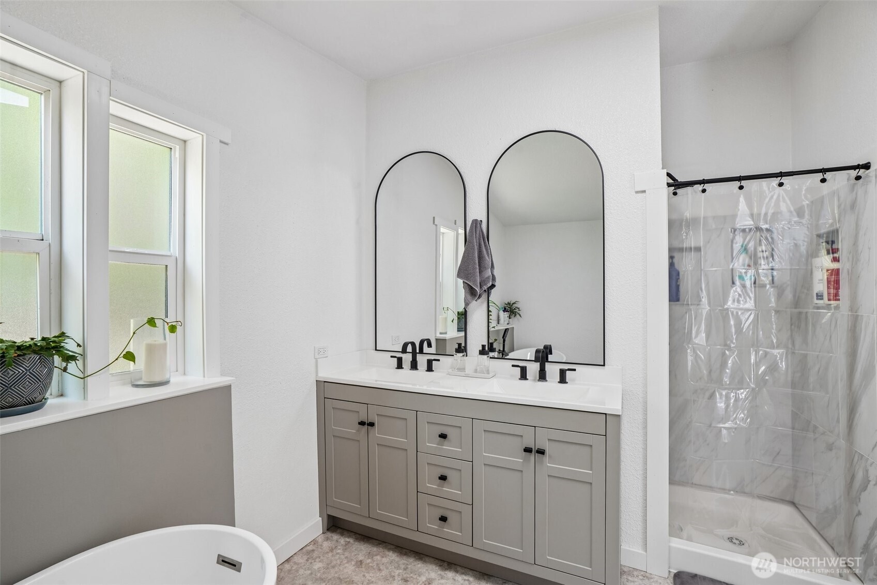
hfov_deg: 96.7
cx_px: 438
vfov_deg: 73.7
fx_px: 390
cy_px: 292
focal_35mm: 16
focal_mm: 16
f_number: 8
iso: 400
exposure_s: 1/20
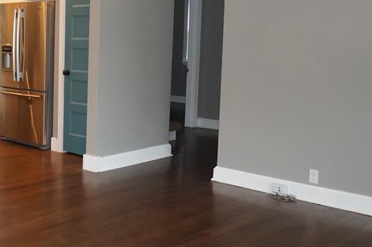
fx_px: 547
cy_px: 88
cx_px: 20
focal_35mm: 53
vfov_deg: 25.4
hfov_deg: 34.9
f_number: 3.5
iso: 800
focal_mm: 16
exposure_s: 1/60
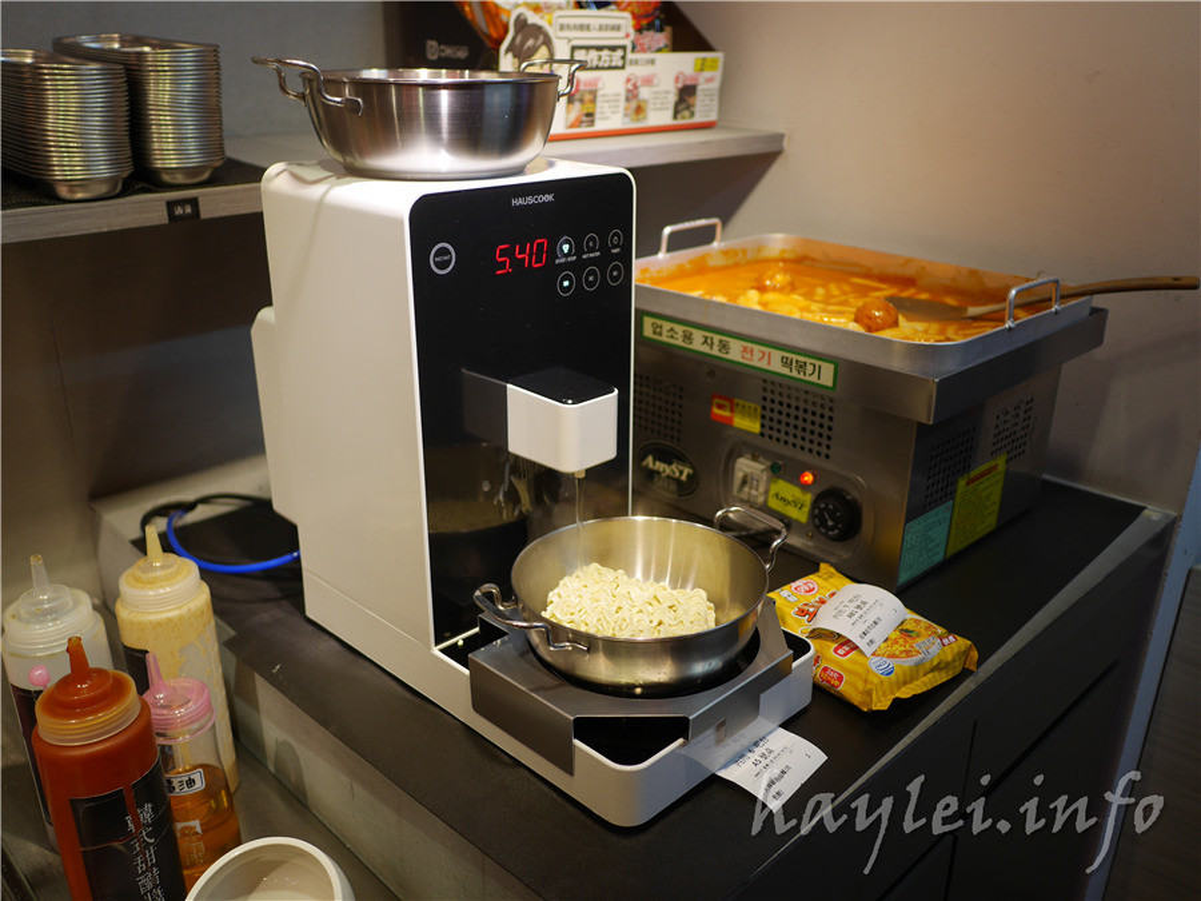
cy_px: 450
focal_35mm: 30
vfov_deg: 46.8
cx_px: 600
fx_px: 1041
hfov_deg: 60.0
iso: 200
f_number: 1.7
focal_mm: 15
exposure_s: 1/80
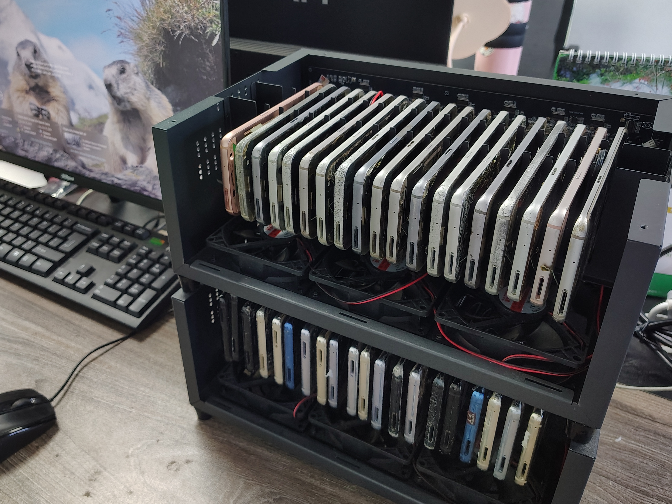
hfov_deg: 58.1
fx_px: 602
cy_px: 217
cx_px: 284
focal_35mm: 31
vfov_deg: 45.3
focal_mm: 5.56
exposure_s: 1/50
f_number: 1.8
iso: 1044
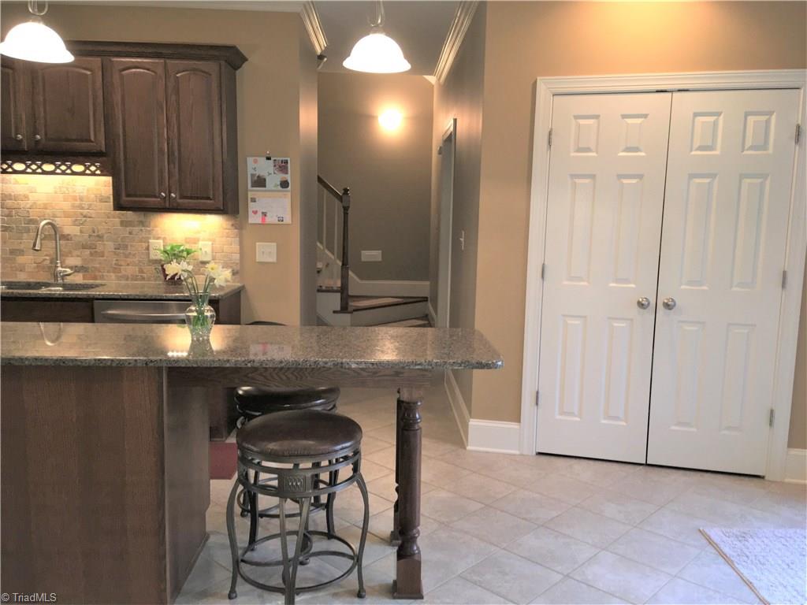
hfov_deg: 61.7
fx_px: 676
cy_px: 302
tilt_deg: -7.7
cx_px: 404
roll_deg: -1.0
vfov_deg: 48.2
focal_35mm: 29
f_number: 2.2
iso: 50
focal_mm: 4.15
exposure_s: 1/30
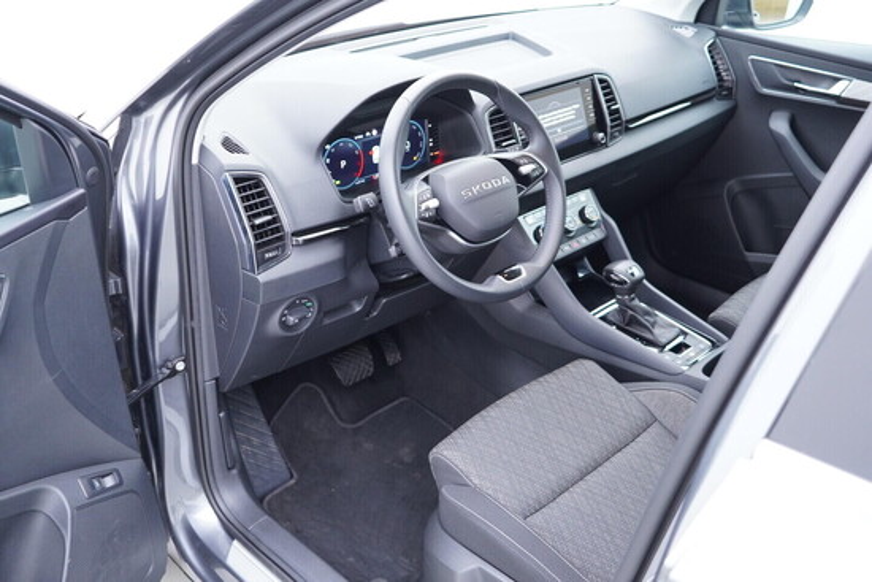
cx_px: 436
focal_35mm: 36
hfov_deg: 53.1
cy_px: 291
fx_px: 872
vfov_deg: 36.9
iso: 640
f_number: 2.8
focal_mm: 24
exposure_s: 1/40
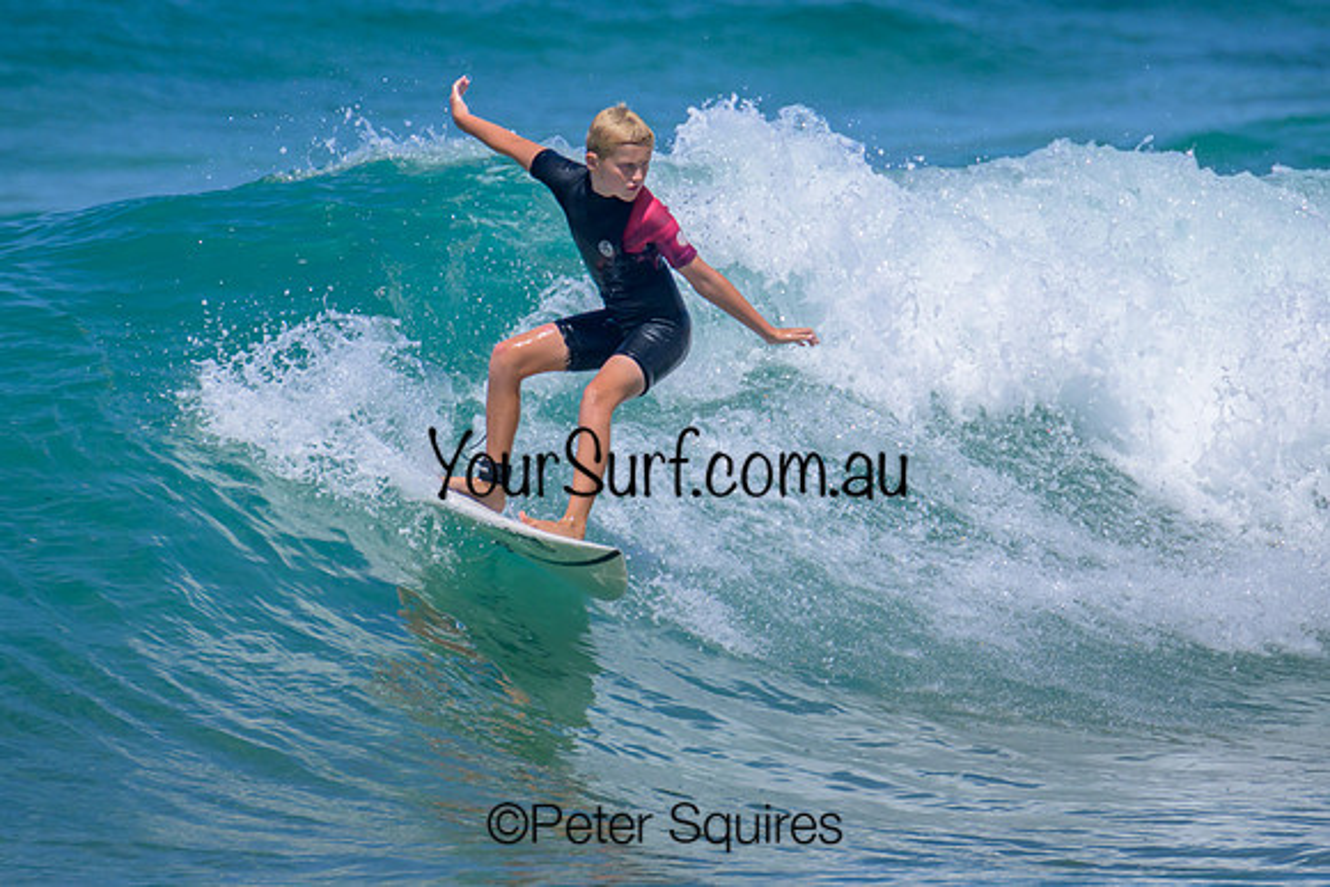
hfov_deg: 1.9
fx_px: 40204
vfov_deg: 1.3
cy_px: 306
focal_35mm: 1088
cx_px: 845
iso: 640
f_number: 11
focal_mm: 800
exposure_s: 1/2000
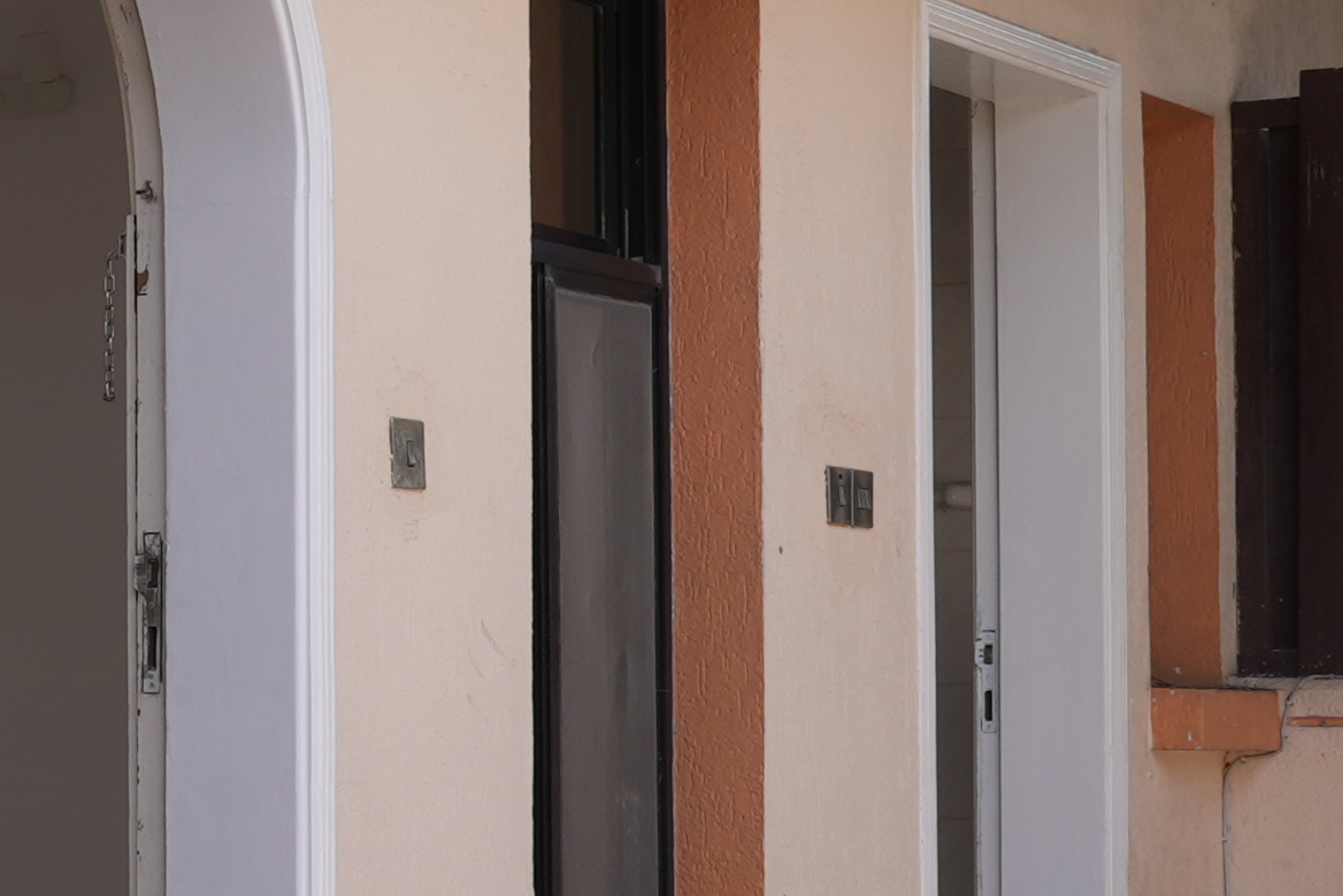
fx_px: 4477
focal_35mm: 120
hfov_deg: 15.8
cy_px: 518
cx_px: -589
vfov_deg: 11.4
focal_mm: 20
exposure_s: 1/90
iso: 160
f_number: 9.5
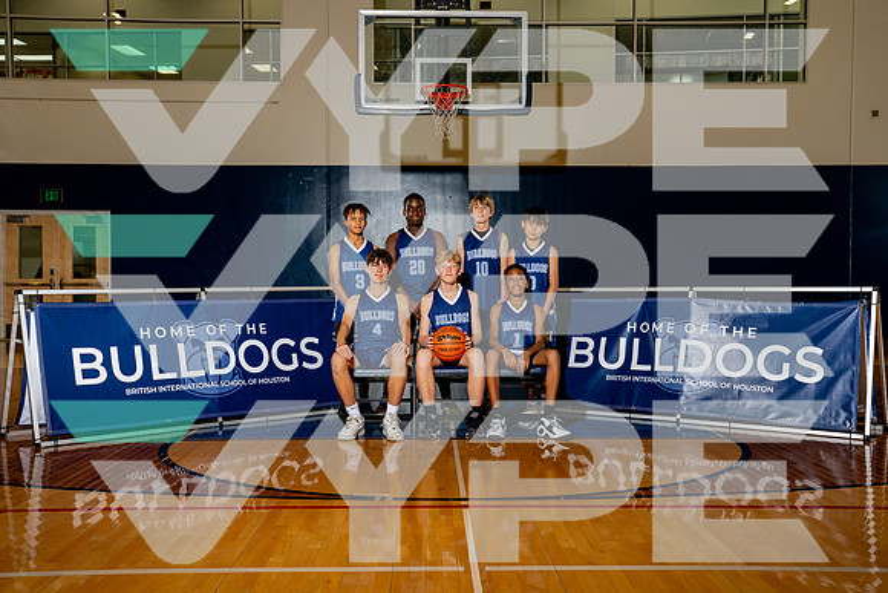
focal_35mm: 41
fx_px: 1006
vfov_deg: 32.8
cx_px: 444
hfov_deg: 47.6
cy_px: 296
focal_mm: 40
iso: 800
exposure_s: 1/250
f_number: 8
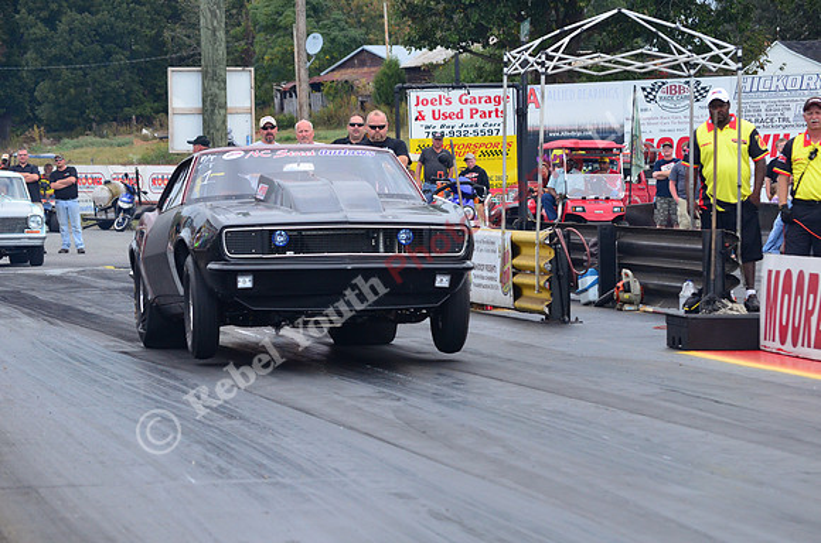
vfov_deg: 8.3
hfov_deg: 12.5
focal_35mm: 165
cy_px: 272
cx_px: 410
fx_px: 3755
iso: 1000
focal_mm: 110
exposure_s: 1/1000
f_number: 8
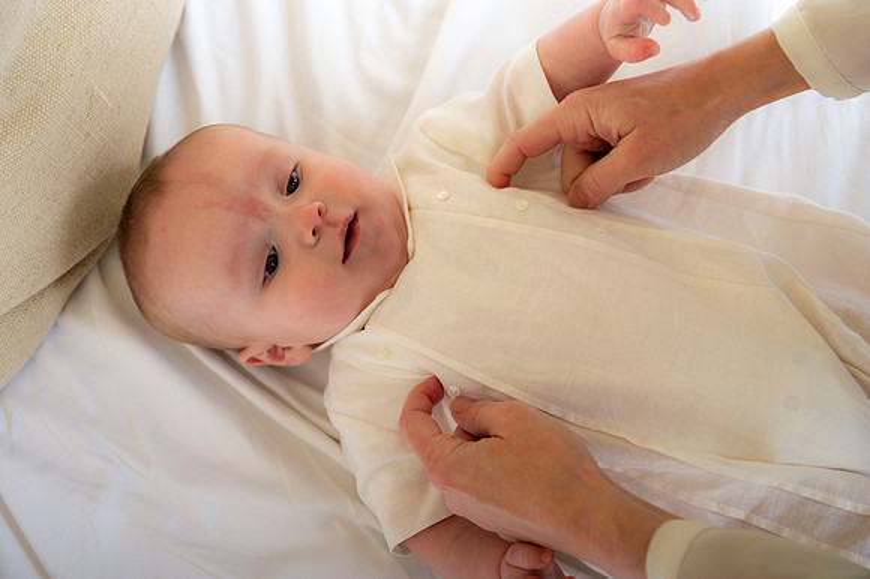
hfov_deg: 30.5
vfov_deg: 20.6
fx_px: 1594
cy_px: 290
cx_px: 435
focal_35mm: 66
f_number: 4.5
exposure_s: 1/200
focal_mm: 66
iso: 250
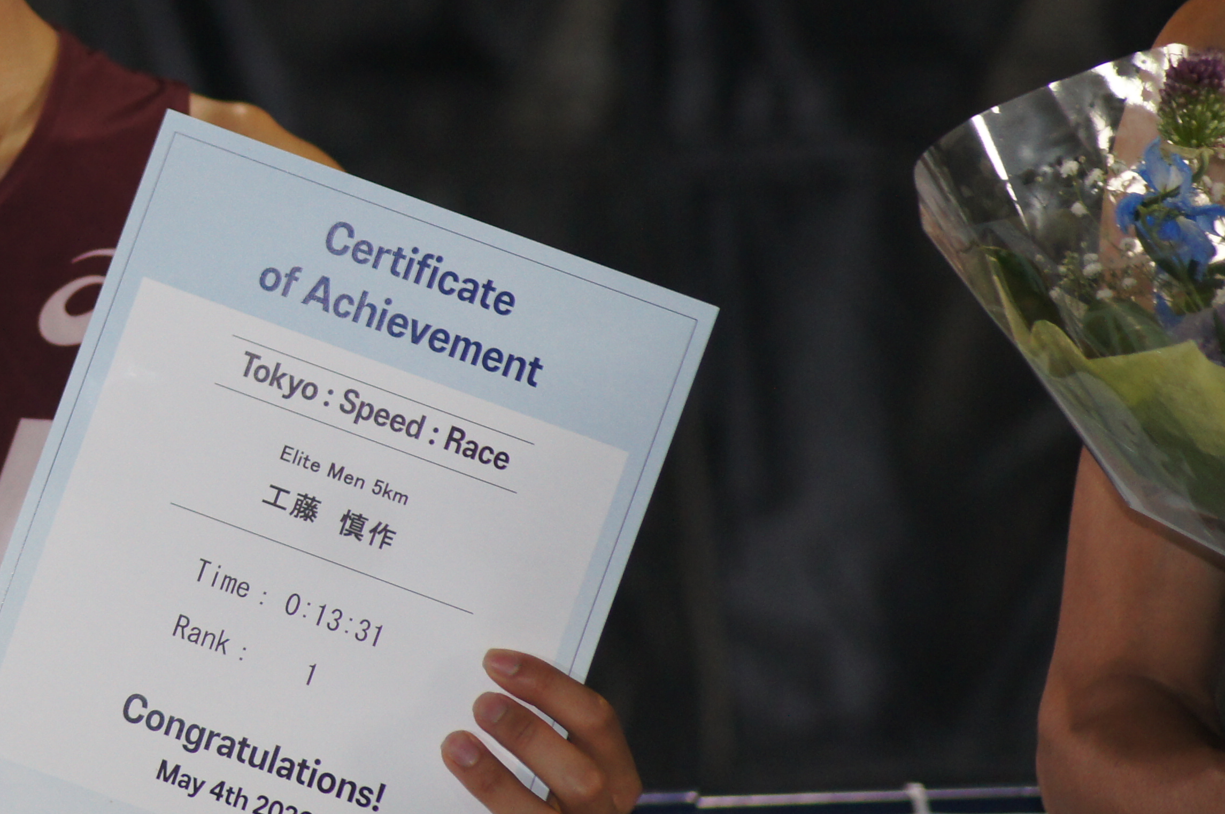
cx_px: -80
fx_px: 13120
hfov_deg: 5.3
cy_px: 180
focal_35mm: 386
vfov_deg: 3.6
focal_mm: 120
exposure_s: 1/15
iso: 800
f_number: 4.5
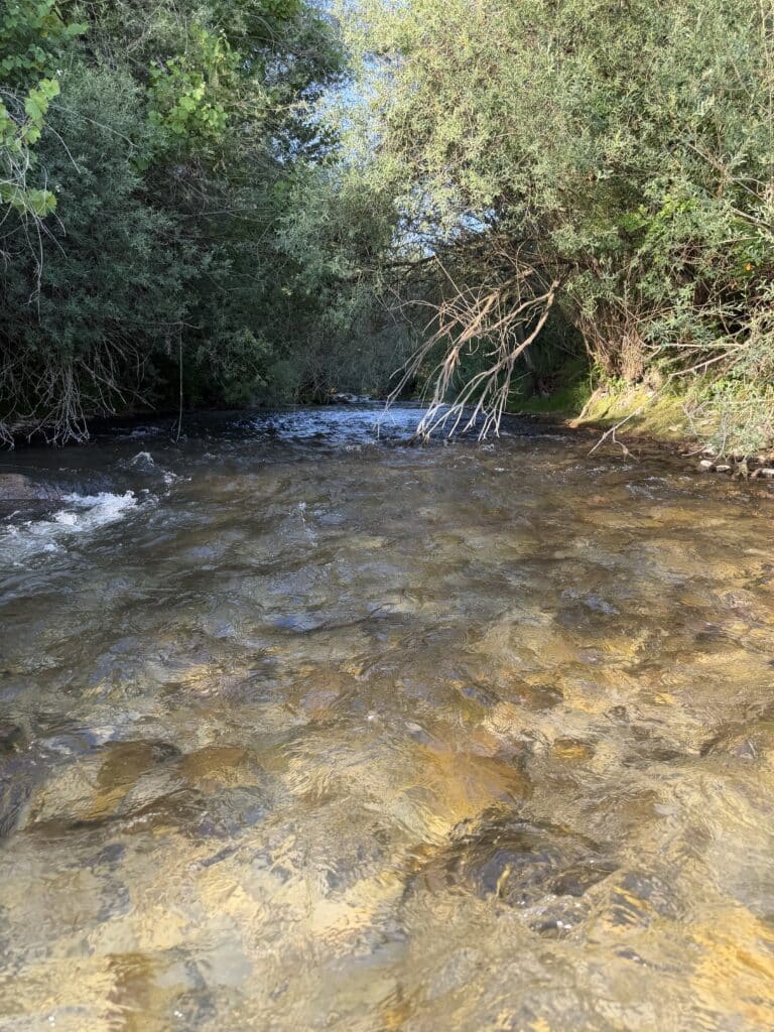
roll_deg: -0.4
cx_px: 387
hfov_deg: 56.8
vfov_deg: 71.6
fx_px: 716
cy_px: 516
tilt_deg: -9.1
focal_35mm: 24
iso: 64
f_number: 1.78
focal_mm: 6.76
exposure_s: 1/284
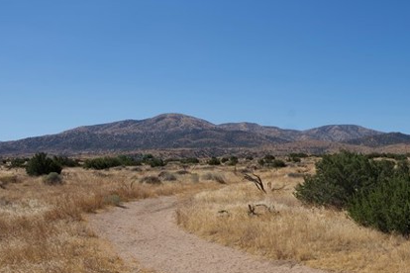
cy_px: 84
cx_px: 358
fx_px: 535
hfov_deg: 39.3
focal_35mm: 47
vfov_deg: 28.4
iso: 100
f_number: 10
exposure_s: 1/250
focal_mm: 19
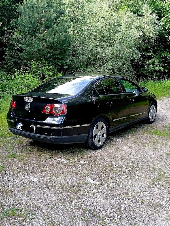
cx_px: 85
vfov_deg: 52.6
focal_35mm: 35
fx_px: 229
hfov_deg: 40.8
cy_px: 113
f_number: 1.8
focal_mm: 3.84
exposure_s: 1/154
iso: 51
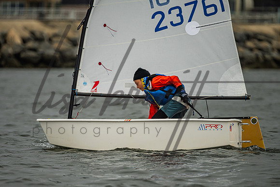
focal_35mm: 516
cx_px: 130
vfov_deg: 2.7
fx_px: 4016
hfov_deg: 4.0
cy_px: 120
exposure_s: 1/4000
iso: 320
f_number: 5.6
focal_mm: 400
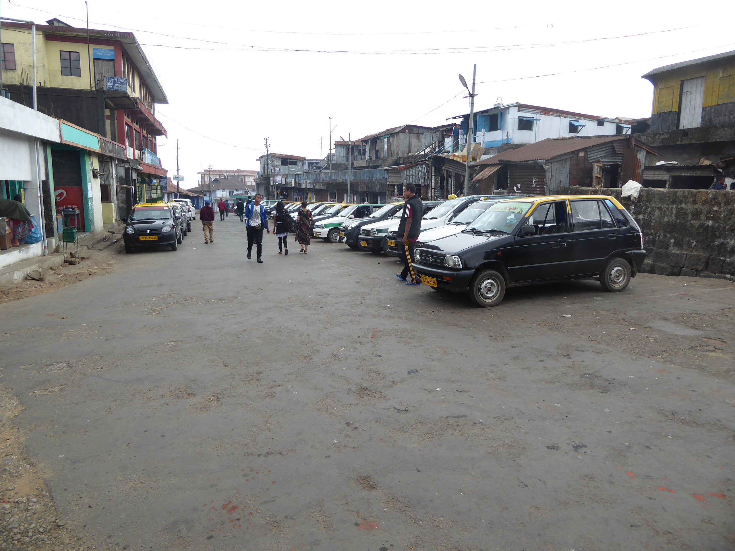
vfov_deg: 54.9
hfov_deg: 69.4
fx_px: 531
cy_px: 276
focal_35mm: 25
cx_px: 368
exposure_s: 1/250
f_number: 3.3
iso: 80
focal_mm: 4.3
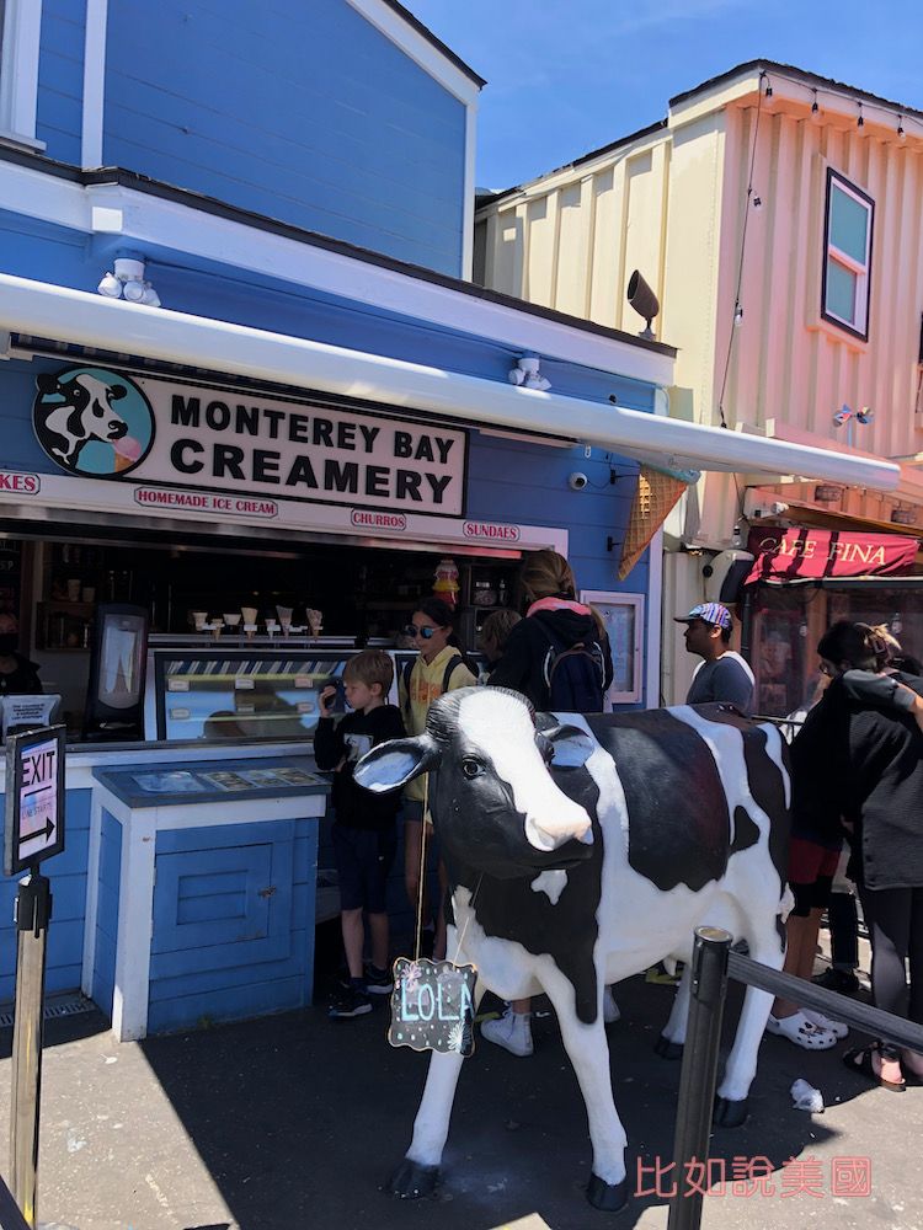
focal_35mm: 28
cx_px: 462
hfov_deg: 49.7
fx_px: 995
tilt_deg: +2.5
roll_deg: -1.8
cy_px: 615
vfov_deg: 63.4
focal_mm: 3.99
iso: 20
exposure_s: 1/552
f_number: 1.8
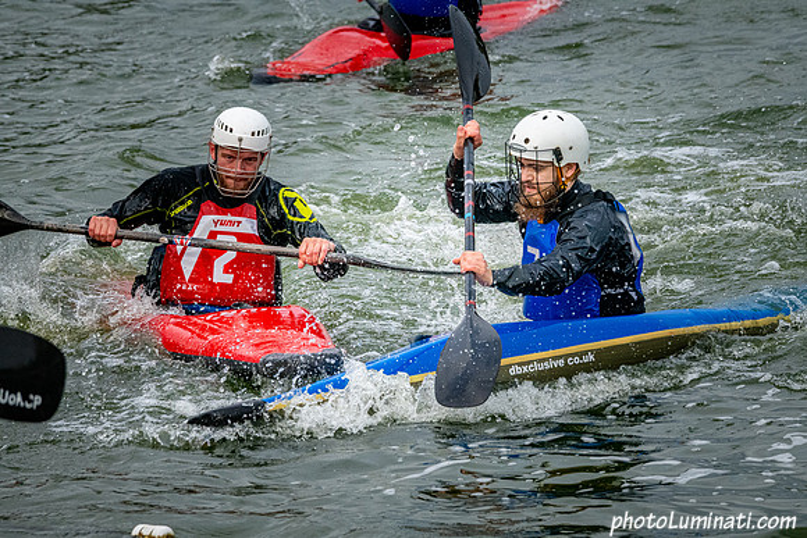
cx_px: 421
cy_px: 281
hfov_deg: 7.9
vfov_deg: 5.3
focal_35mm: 261
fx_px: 5848
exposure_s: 1/2000
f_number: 10
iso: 3200
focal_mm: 250
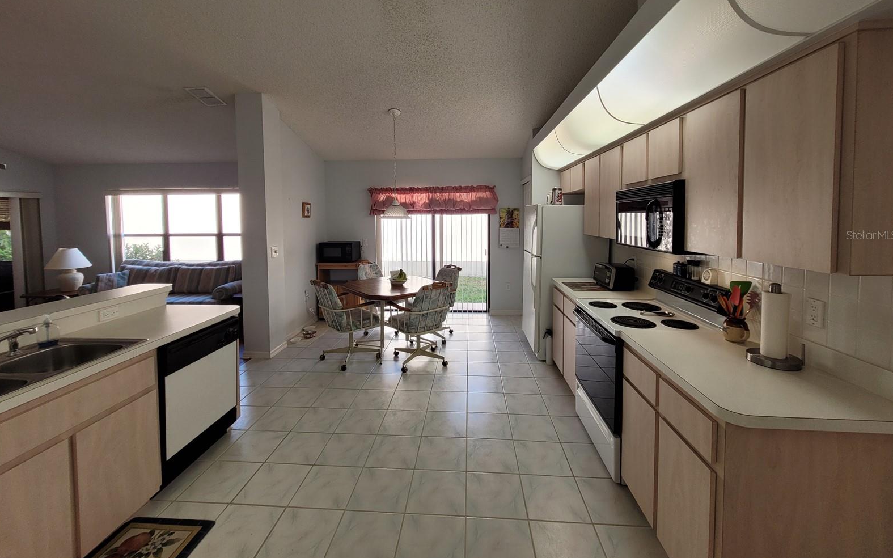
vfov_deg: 78.1
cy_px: 235
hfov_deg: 105.3
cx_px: 446
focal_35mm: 14
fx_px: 341
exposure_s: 1/60
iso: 40
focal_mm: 1.74
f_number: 2.2
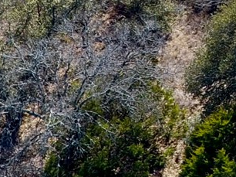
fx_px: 913
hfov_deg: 13.5
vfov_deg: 9.5
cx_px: 398
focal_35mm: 134
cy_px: -286
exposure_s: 1/301
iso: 100
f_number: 2.8
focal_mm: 3.61
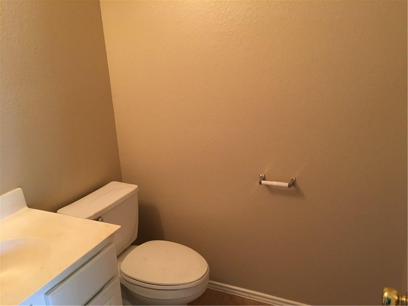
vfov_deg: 48.2
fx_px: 342
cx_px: 204
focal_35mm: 29
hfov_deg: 61.7
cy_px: 153
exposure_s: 1/30
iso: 160
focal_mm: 4.15
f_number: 2.2
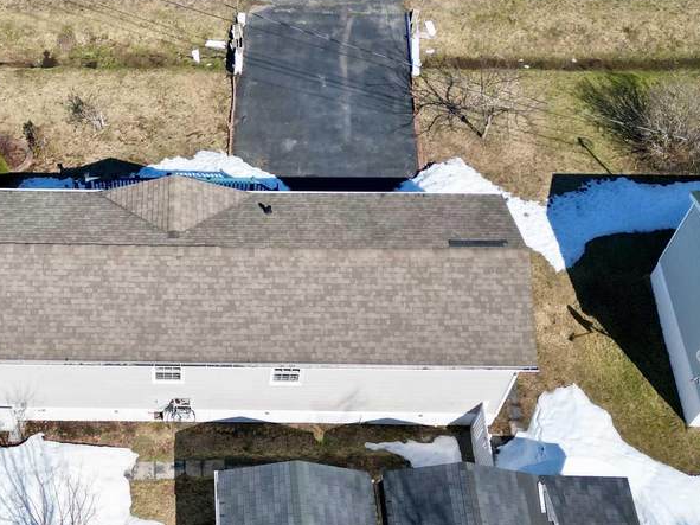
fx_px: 1051
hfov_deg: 35.8
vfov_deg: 27.7
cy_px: 380
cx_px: 158
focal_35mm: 52
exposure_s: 1/4000
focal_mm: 6.72
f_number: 1.7
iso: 200
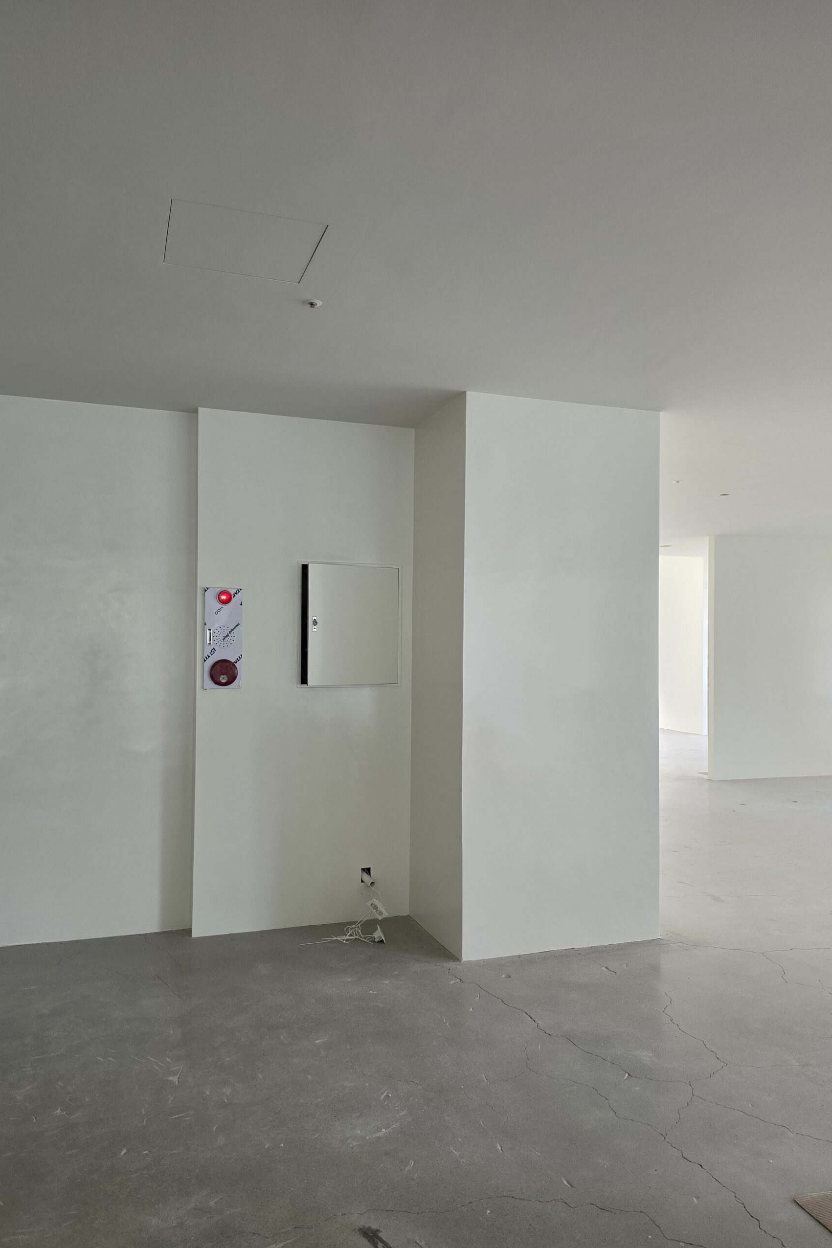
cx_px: 408
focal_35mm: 24
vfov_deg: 73.7
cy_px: 624
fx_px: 832
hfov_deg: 53.1
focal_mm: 6.5
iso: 125
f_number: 1.4
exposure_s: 1/120
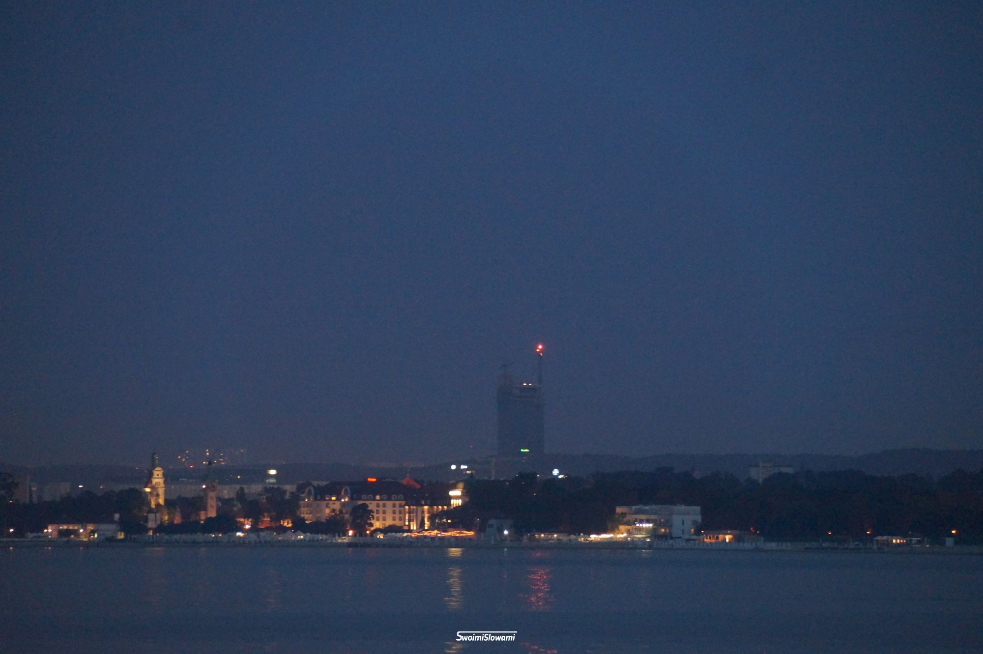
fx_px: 8187
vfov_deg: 4.6
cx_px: 492
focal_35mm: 300
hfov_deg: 6.9
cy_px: 327
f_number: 6.3
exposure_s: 1/6
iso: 3200
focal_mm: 200
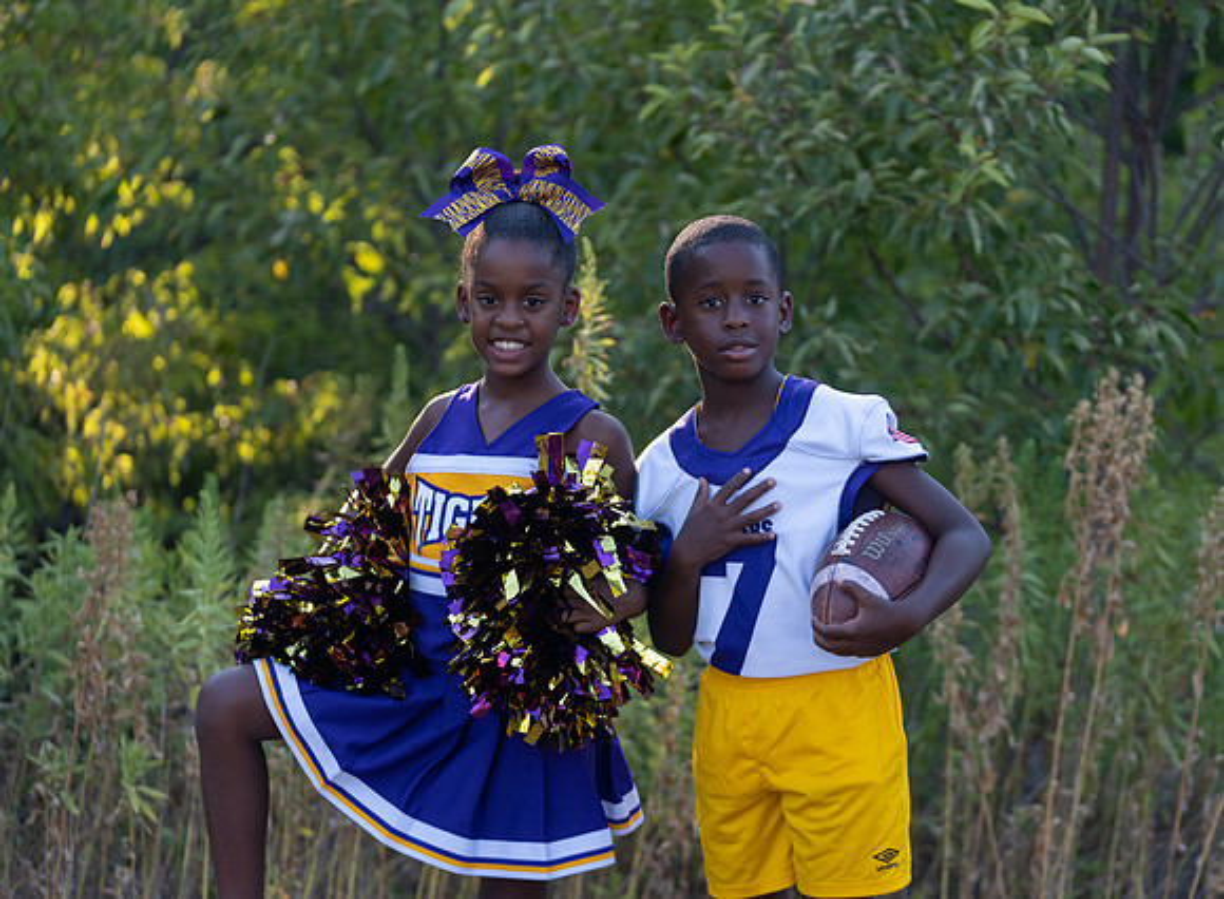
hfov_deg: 17.7
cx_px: 675
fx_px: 3934
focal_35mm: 112
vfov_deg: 13.0
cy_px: 449
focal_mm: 102
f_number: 2.8
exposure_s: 1/320
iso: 160
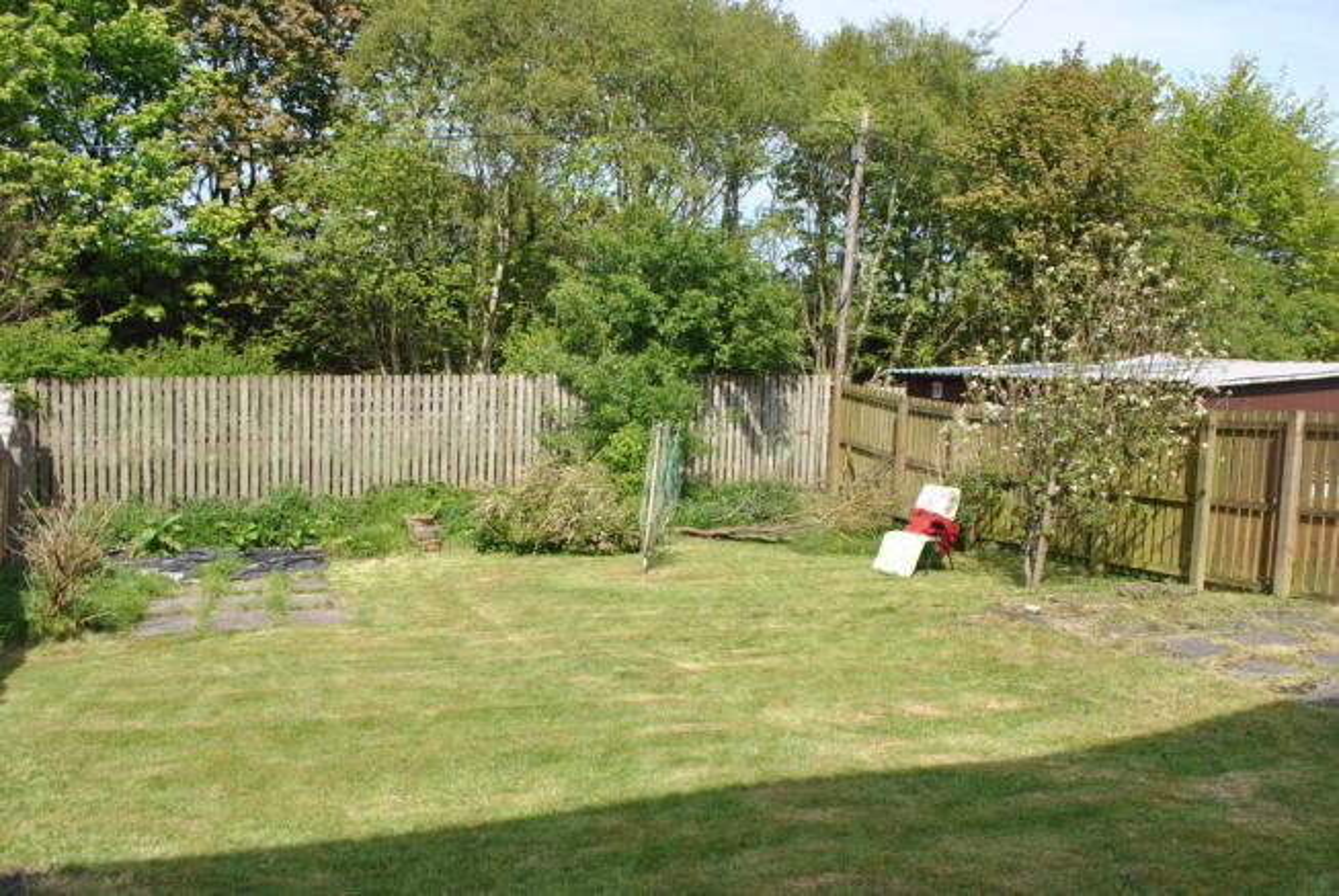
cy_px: 448
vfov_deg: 43.7
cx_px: 670
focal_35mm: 30
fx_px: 1117
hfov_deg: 61.9
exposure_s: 1/200
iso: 100
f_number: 7.1
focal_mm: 20
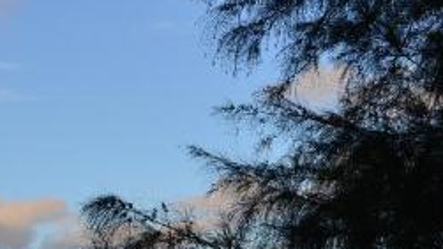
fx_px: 1409
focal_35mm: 120
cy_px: 433
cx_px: -104
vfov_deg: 9.6
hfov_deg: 17.0
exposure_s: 1/250
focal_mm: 36
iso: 200
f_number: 8
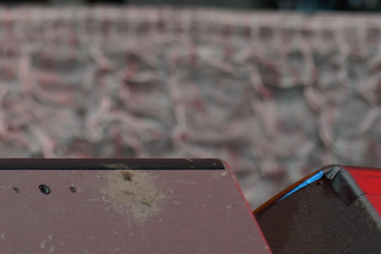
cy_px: -209
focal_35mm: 396
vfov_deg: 3.5
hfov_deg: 5.2
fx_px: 4191
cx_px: -83
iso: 200
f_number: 4
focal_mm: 105
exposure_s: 1/125
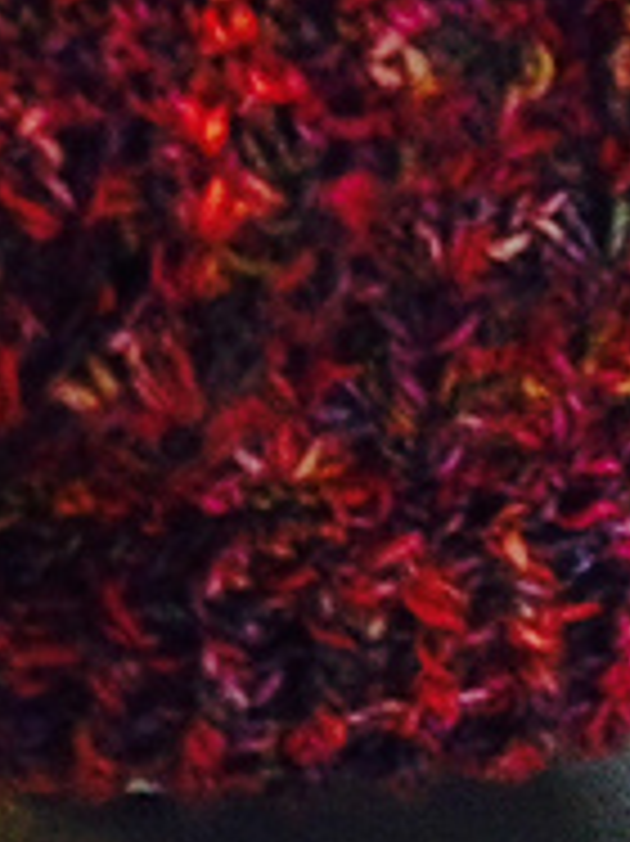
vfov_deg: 17.2
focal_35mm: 113
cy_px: 126
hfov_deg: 13.0
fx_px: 2745
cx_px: 58
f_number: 2.4
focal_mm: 4.12
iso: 800
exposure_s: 1/15
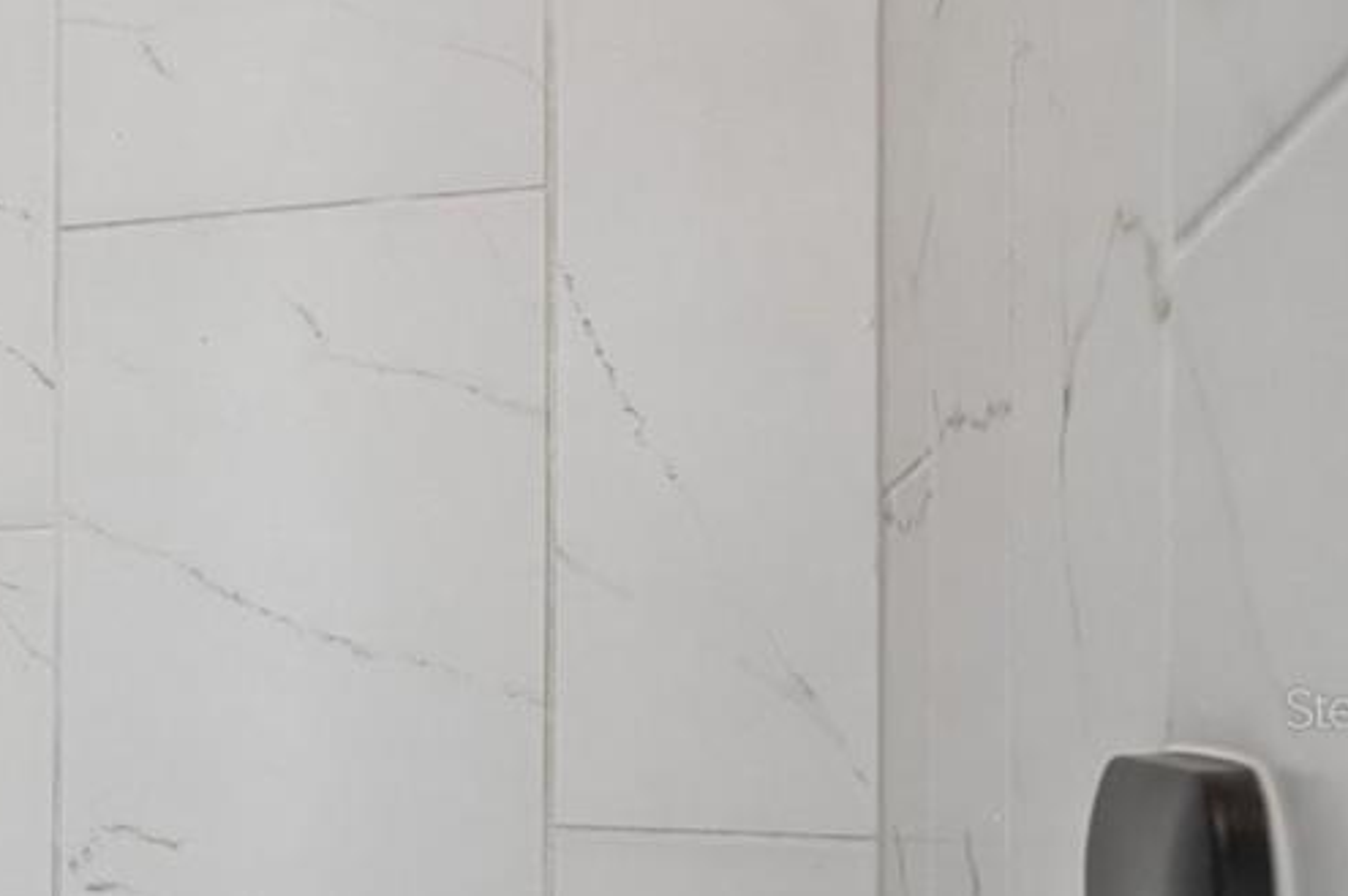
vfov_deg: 24.2
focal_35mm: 55
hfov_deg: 26.6
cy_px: 708
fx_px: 2057
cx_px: -651
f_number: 8
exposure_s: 1/30
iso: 400
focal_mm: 17
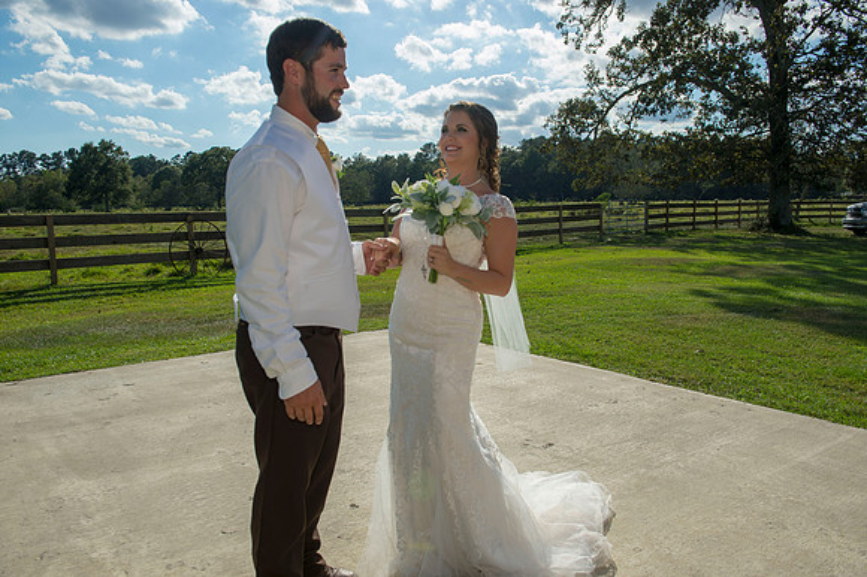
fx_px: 698
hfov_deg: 63.7
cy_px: 288
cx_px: 434
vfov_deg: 44.9
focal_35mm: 29
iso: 200
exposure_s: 1/1250
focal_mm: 29
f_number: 6.3
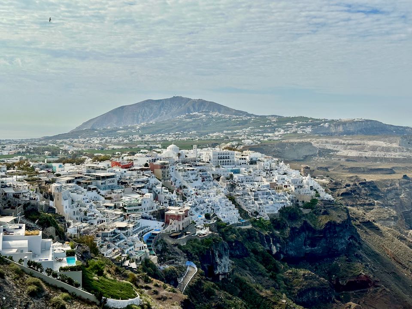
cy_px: 154
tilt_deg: -4.6
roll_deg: -0.9
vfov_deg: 30.3
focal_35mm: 48
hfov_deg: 39.7
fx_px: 571
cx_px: 206
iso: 64
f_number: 1.78
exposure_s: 1/6623
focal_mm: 6.86
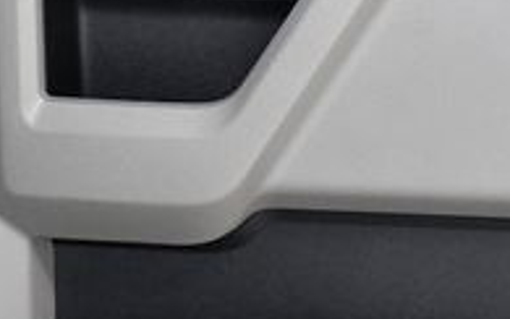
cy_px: 38
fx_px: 2795
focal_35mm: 201
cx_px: 267
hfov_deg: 10.4
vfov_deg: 6.5
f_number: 4.5
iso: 2500
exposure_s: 1/320
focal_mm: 40
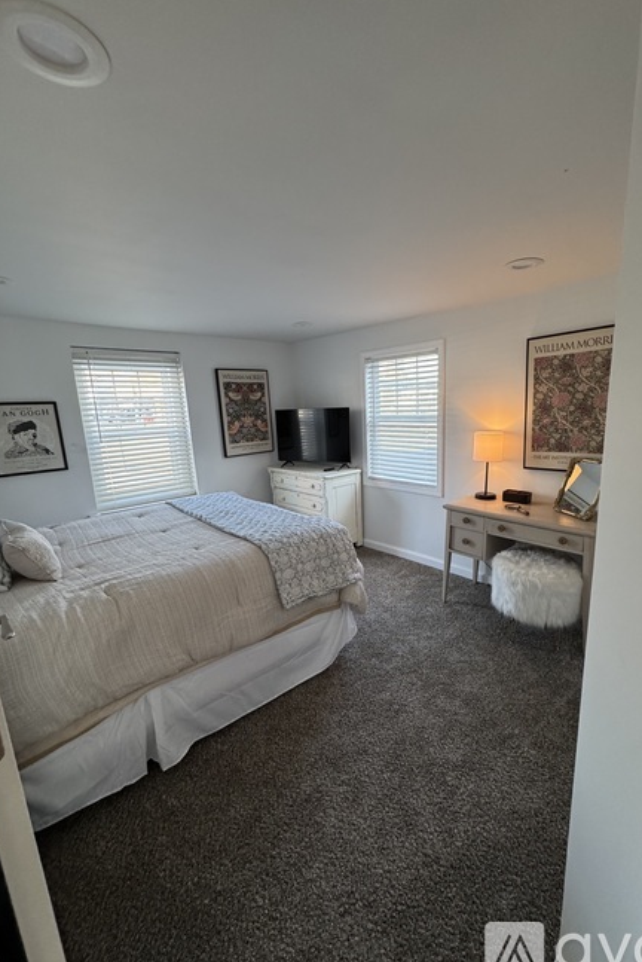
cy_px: 485
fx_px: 401
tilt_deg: -7.0
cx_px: 354
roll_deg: +2.2
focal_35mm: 15
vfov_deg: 100.4
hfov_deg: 77.2
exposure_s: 1/120
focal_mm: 2.22
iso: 320
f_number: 2.2
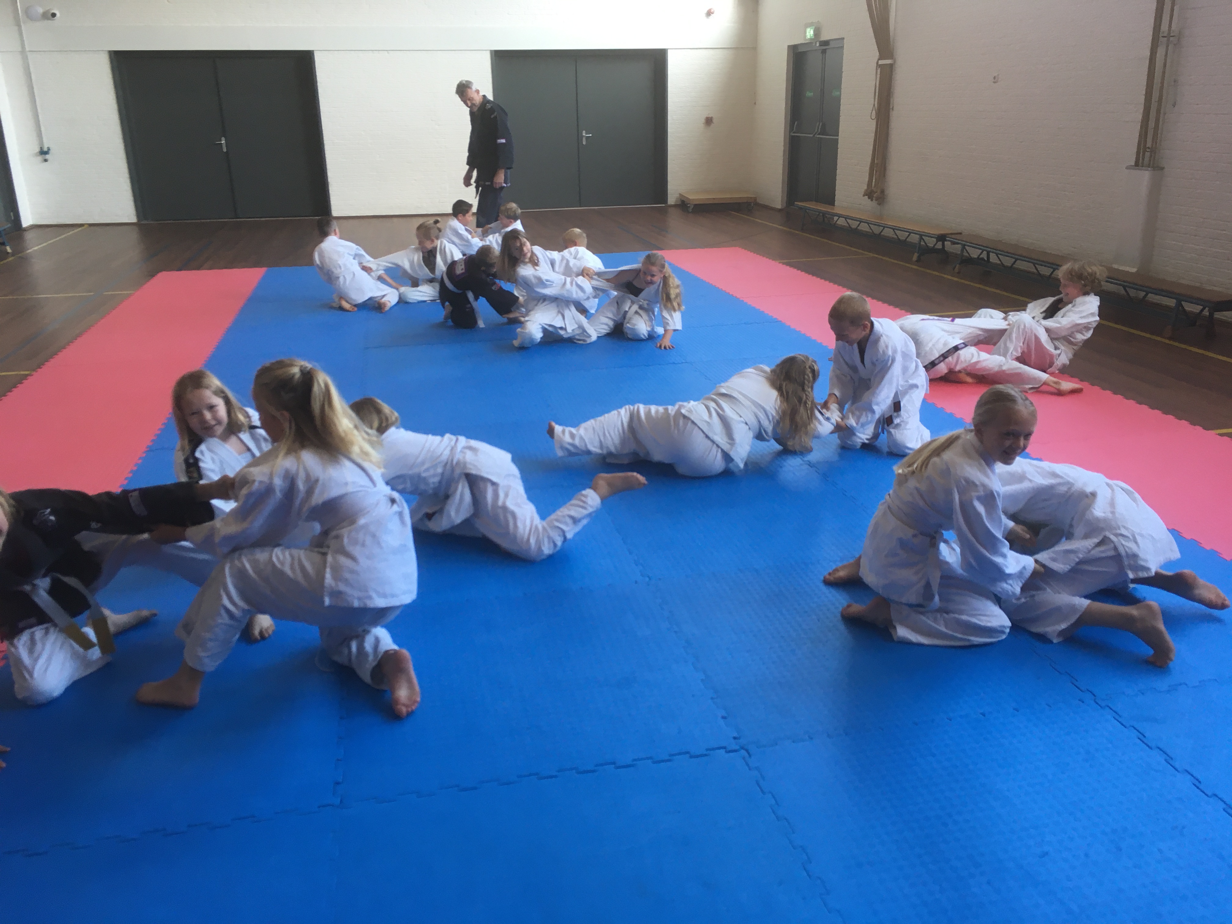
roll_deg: +2.3
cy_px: 462
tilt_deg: -19.6
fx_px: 1032
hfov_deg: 61.7
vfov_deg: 48.2
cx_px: 616
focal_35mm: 29
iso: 25
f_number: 2.2
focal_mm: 4.15
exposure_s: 1/33
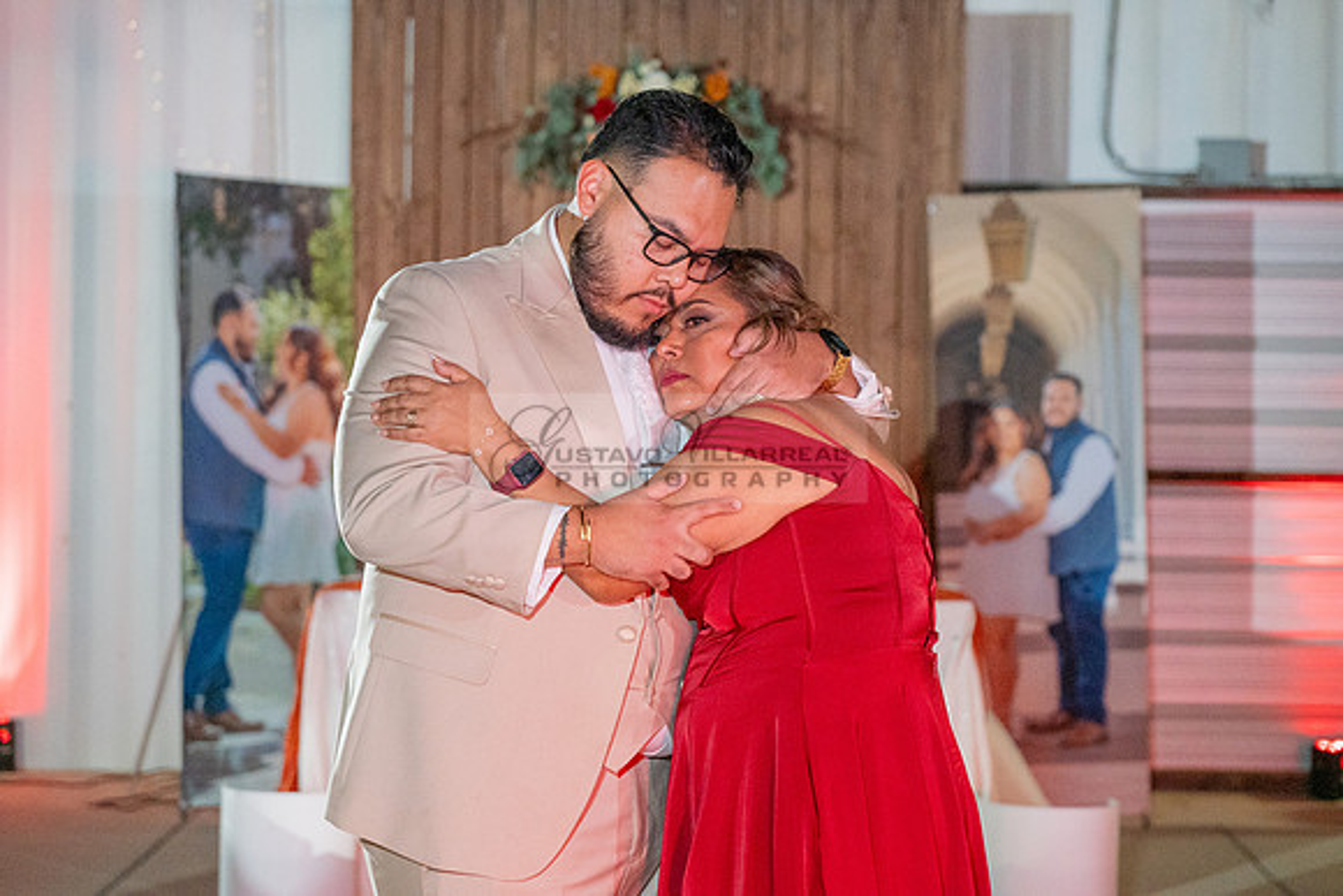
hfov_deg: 20.7
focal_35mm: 98
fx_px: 3674
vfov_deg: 13.9
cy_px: 422
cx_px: 672
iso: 3200
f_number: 4
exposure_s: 1/250
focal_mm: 93
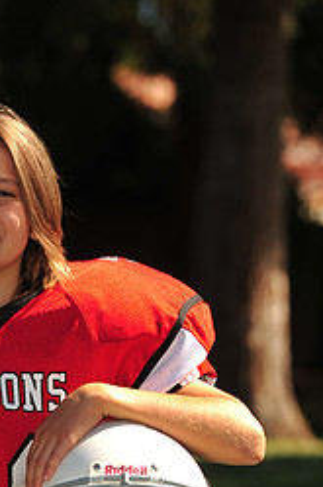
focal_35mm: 315
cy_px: 548
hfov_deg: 4.3
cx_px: -14
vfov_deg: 6.5
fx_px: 4257
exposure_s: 1/500
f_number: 5
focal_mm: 135
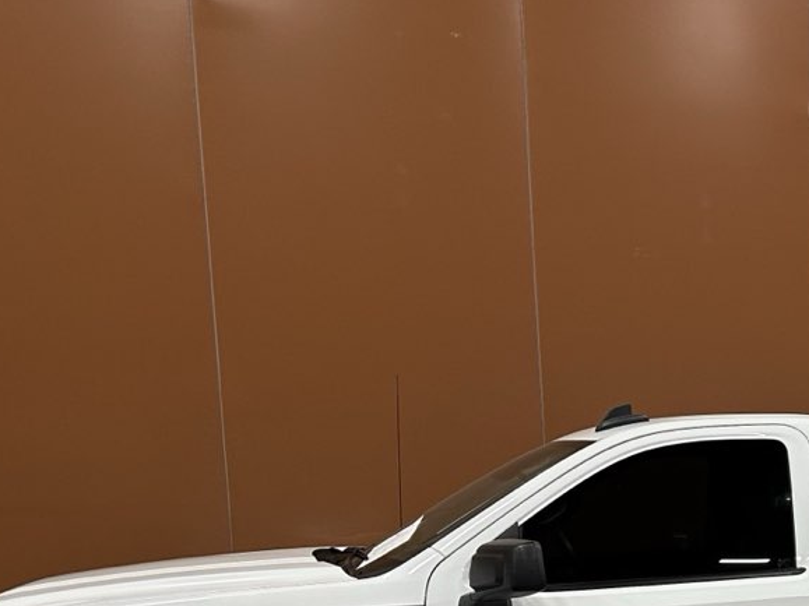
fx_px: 1355
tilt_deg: -6.6
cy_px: 659
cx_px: 959
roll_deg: +0.5
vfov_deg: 23.7
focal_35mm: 58
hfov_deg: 29.0
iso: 125
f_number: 1.78
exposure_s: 1/60
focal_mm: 6.86
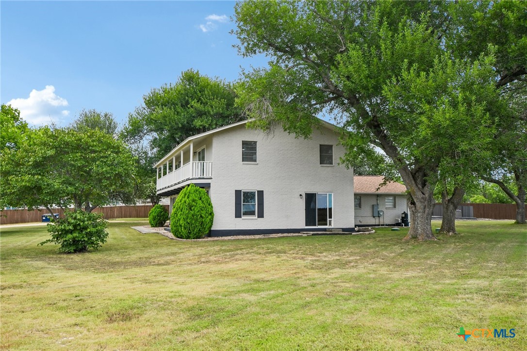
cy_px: 176
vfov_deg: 39.9
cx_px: 264
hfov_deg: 57.2
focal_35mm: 33
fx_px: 483
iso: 400
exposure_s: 1/1000
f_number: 8
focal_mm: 22
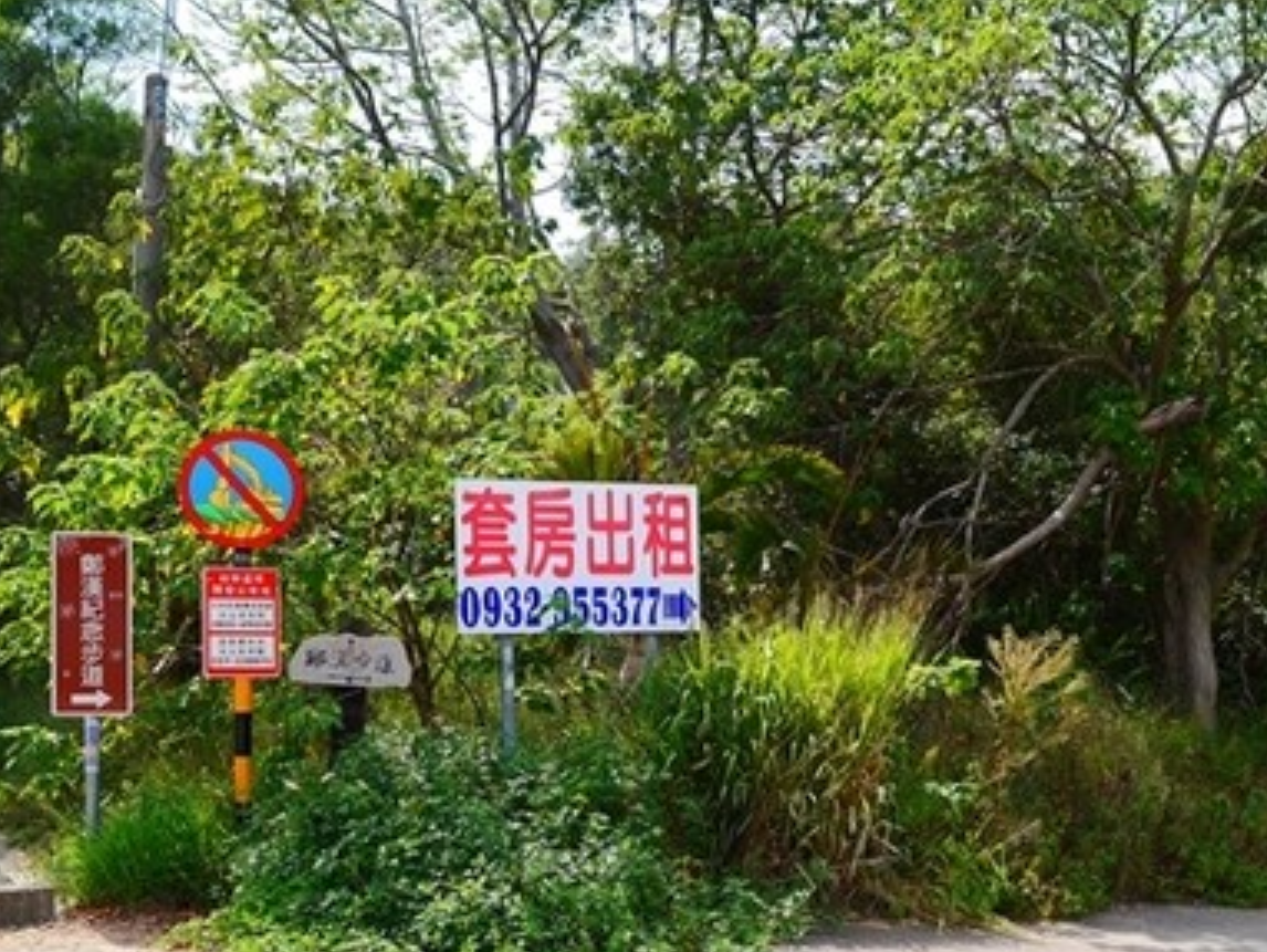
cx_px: 884
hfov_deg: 39.7
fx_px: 1721
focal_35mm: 47
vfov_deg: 30.4
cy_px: 710
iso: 160
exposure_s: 1/640
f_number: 4
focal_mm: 15
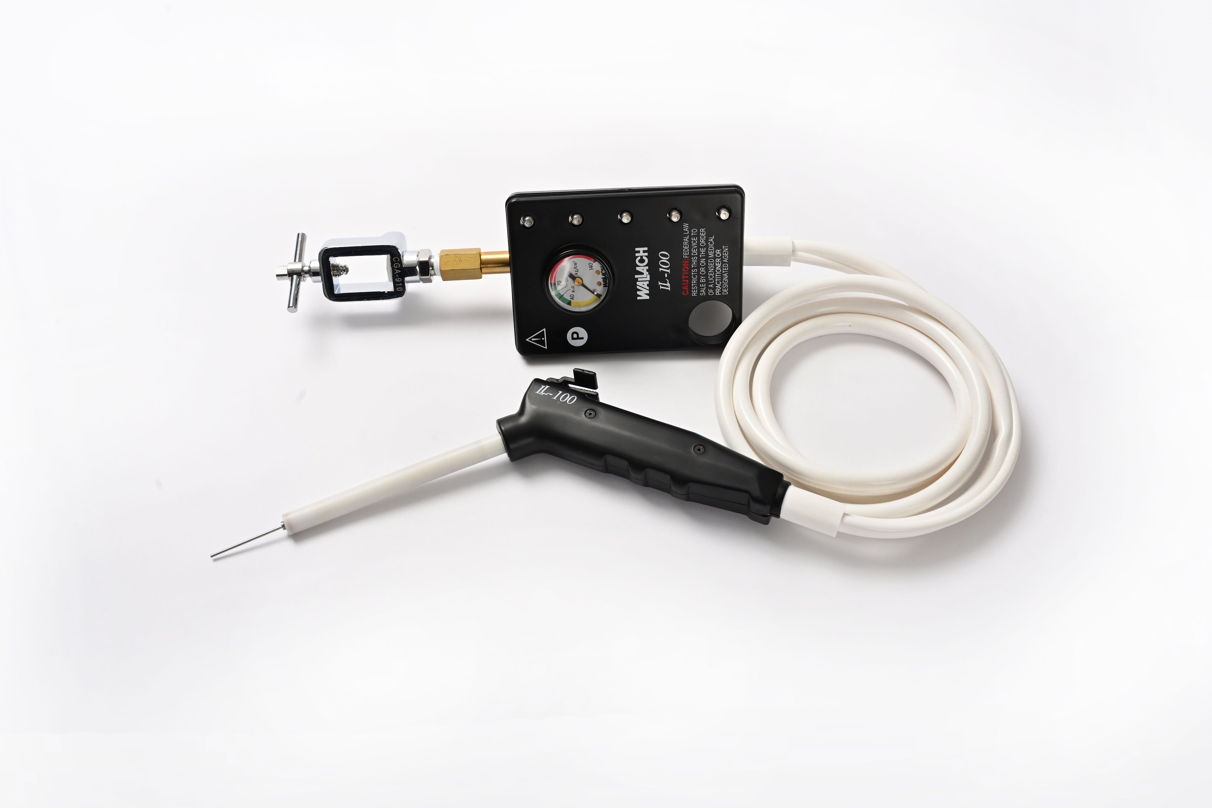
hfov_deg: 58.0
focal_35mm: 32
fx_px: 1094
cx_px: 606
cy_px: 404
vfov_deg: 40.5
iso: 320
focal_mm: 32.5
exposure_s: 1/200
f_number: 14
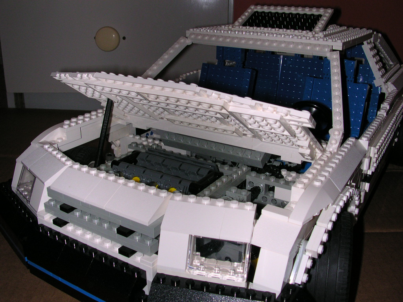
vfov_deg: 38.7
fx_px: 431
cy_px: 151
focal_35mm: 37
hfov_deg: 50.1
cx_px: 202
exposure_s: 1/60
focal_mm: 5.6
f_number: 4.5
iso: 100
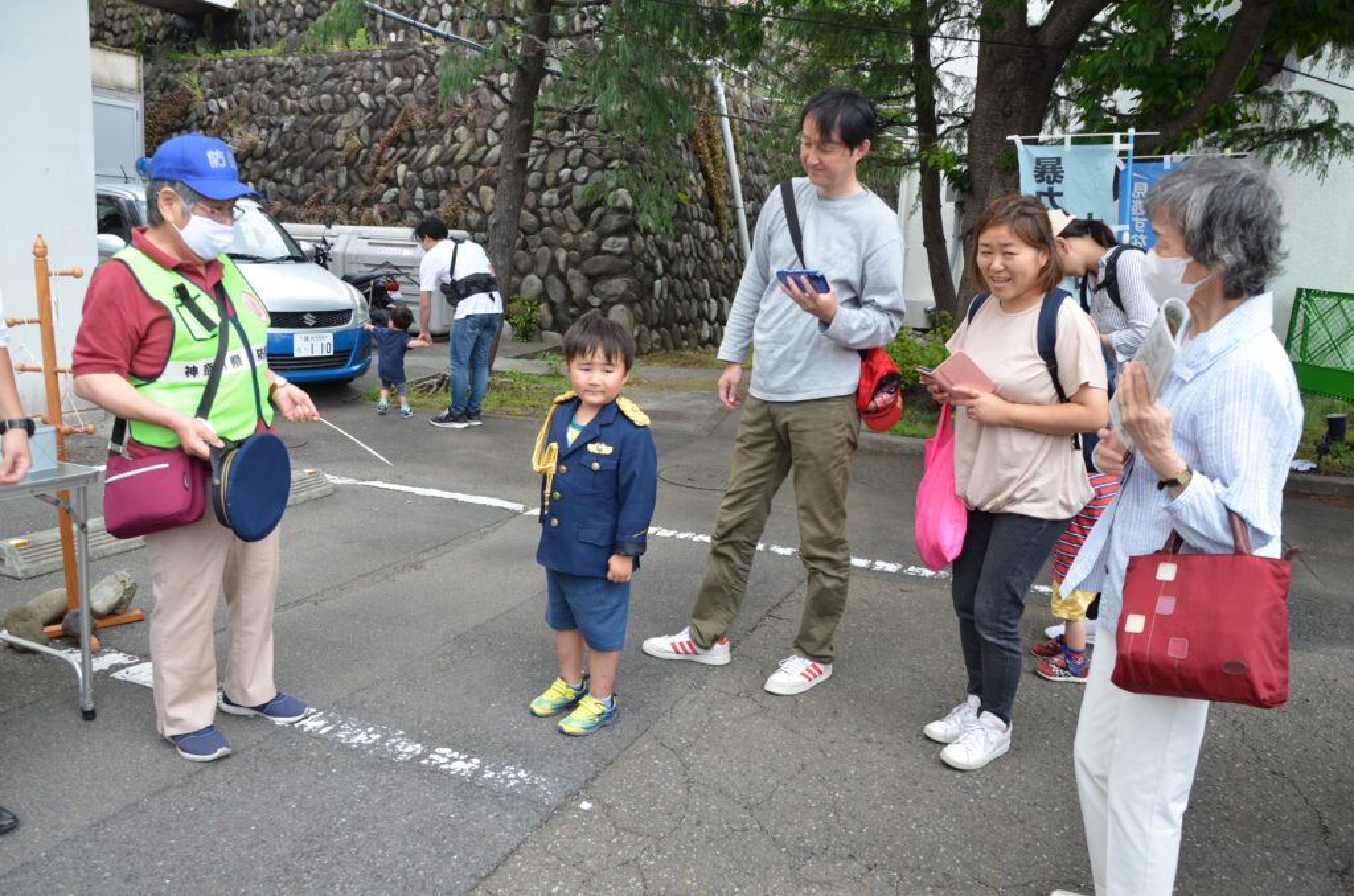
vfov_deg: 47.7
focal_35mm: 27
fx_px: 1013
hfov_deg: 67.5
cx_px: 677
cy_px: 448
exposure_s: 1/125
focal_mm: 18
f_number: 5.6
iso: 160
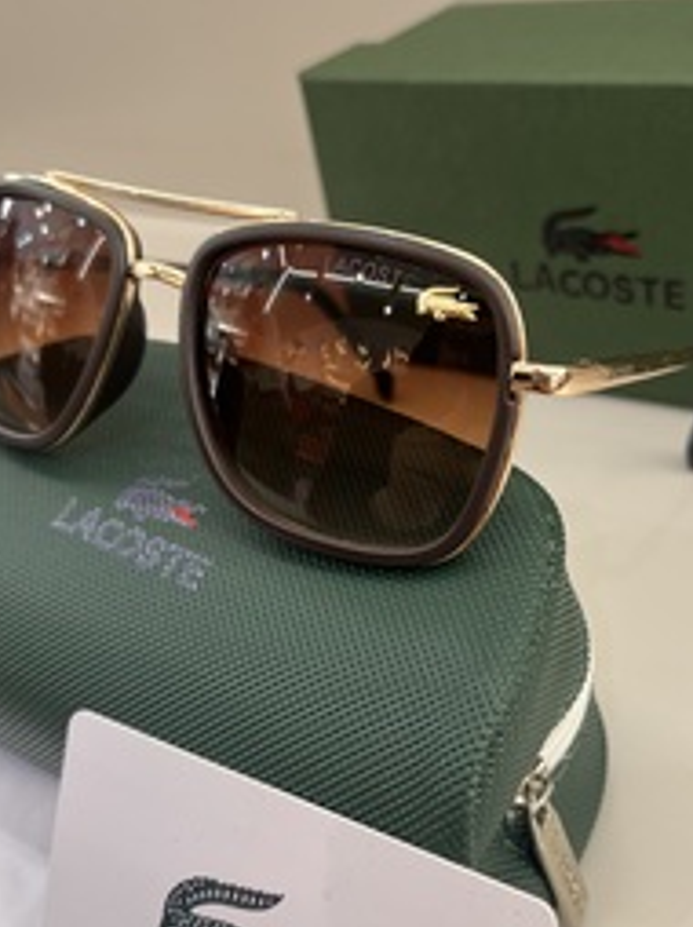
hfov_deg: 35.0
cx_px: 401
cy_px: 522
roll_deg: +12.2
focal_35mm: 41
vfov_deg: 45.7
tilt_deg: -35.9
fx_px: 1096
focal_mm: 5.1
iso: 64
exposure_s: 1/100
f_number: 1.6
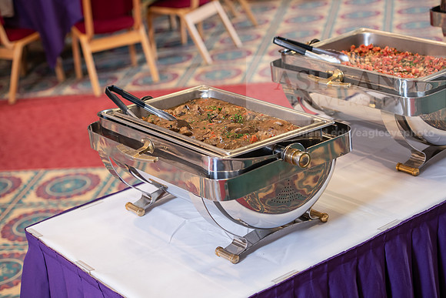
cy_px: 149
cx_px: 223
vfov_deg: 18.2
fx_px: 929
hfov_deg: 27.0
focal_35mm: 75
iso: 800
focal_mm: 75
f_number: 3.5
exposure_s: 1/160
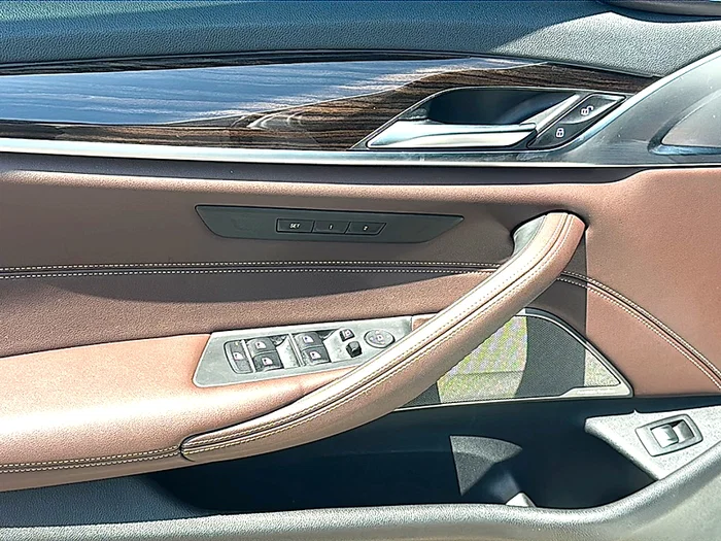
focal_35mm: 46
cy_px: 270
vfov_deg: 31.5
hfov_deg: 41.2
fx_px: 958
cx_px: 360
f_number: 1.78
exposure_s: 1/817
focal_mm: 6.86
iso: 80
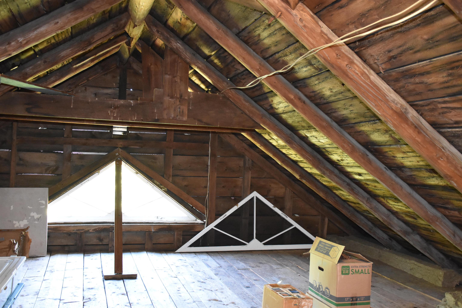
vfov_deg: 38.4
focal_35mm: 34
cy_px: 154
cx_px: 231
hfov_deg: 55.1
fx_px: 443
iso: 4000
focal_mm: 23
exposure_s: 1/60
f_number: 4
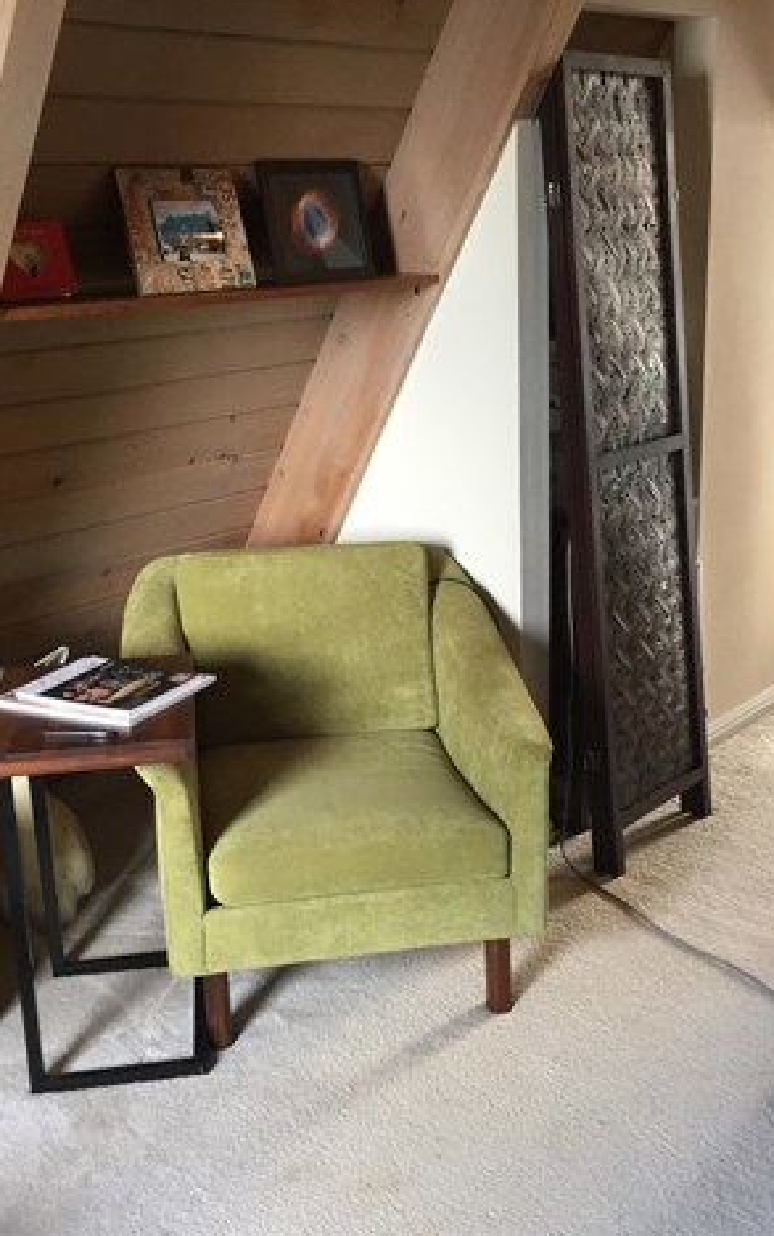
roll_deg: +0.9
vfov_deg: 47.2
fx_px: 1416
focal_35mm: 42
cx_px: 420
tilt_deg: -16.5
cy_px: 615
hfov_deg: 30.6
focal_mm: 4.15
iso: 125
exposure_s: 1/30
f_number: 2.2
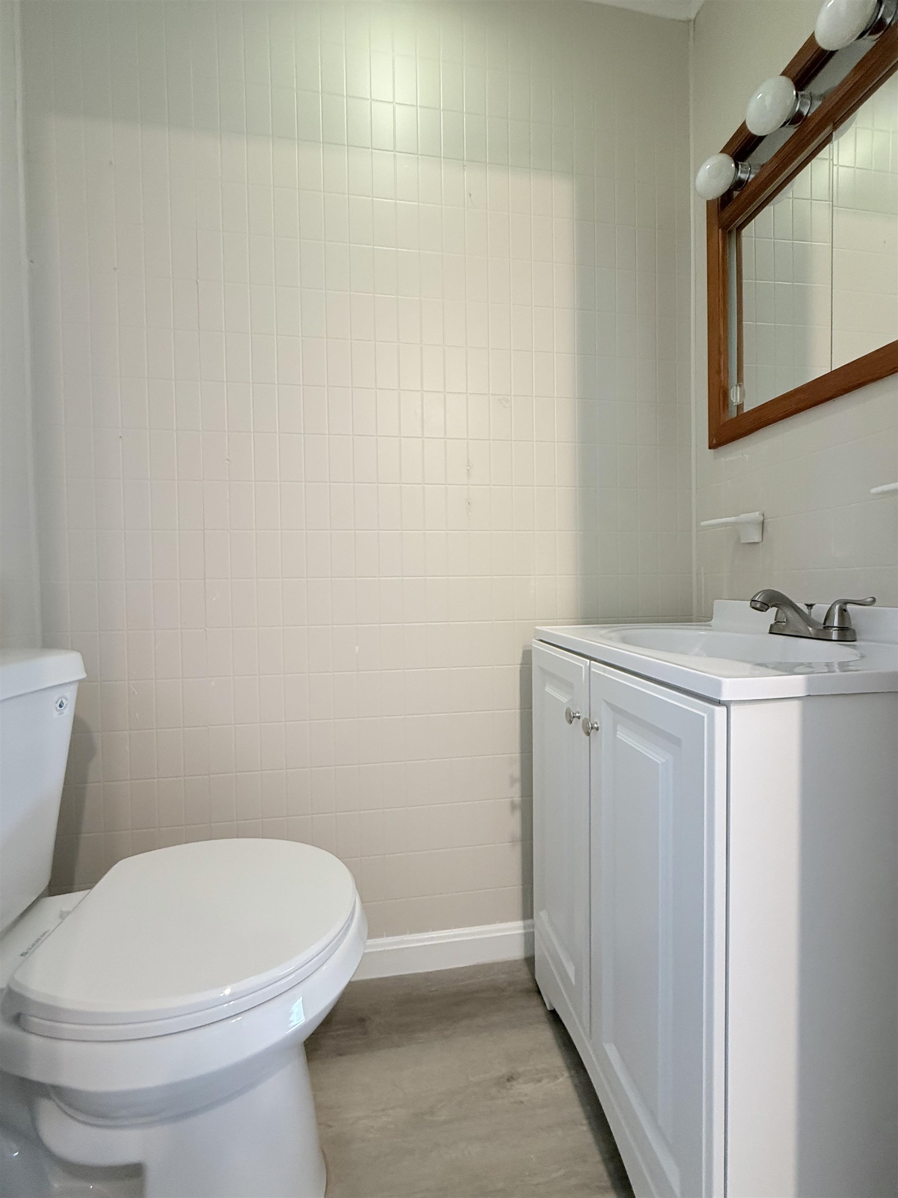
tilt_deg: -3.2
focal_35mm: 14
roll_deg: +0.4
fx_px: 484
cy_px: 599
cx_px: 449
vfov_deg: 102.1
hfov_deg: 85.7
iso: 250
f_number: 2.2
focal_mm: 2.22
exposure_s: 1/120
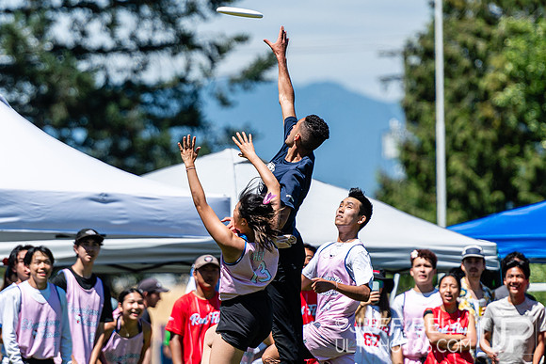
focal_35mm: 465
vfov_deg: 3.0
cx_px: 311
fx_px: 7058
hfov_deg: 4.4
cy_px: 175
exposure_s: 1/2500
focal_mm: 200
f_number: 2.8
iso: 110
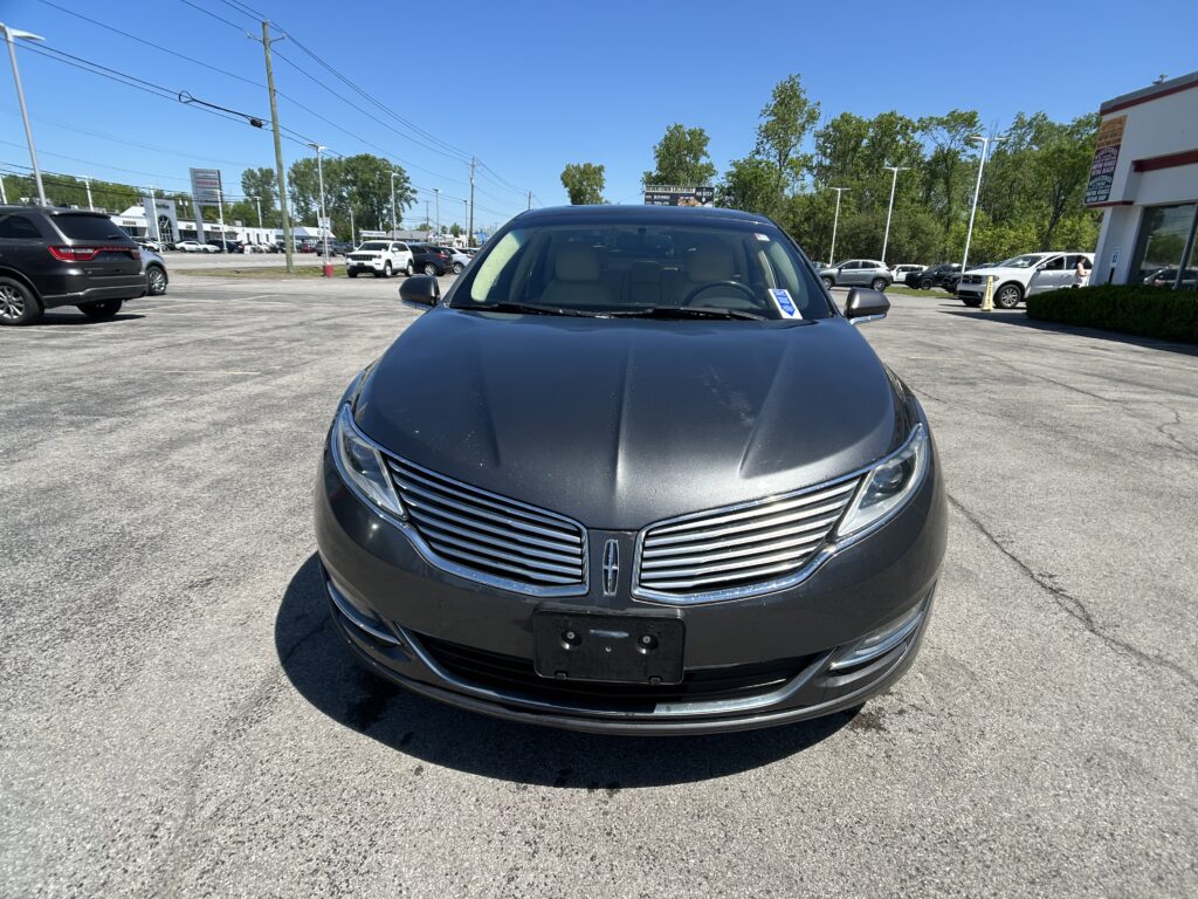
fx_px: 900
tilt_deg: -16.5
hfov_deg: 67.3
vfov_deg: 53.1
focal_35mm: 26
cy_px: 450
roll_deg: -3.0
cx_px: 599
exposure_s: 1/3257
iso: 50
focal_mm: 5.7
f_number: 1.5
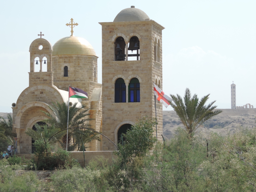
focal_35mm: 120
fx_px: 887
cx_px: 128
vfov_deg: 12.3
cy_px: 96
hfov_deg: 16.4
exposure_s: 1/640
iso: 80
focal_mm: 21.4
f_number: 4.2
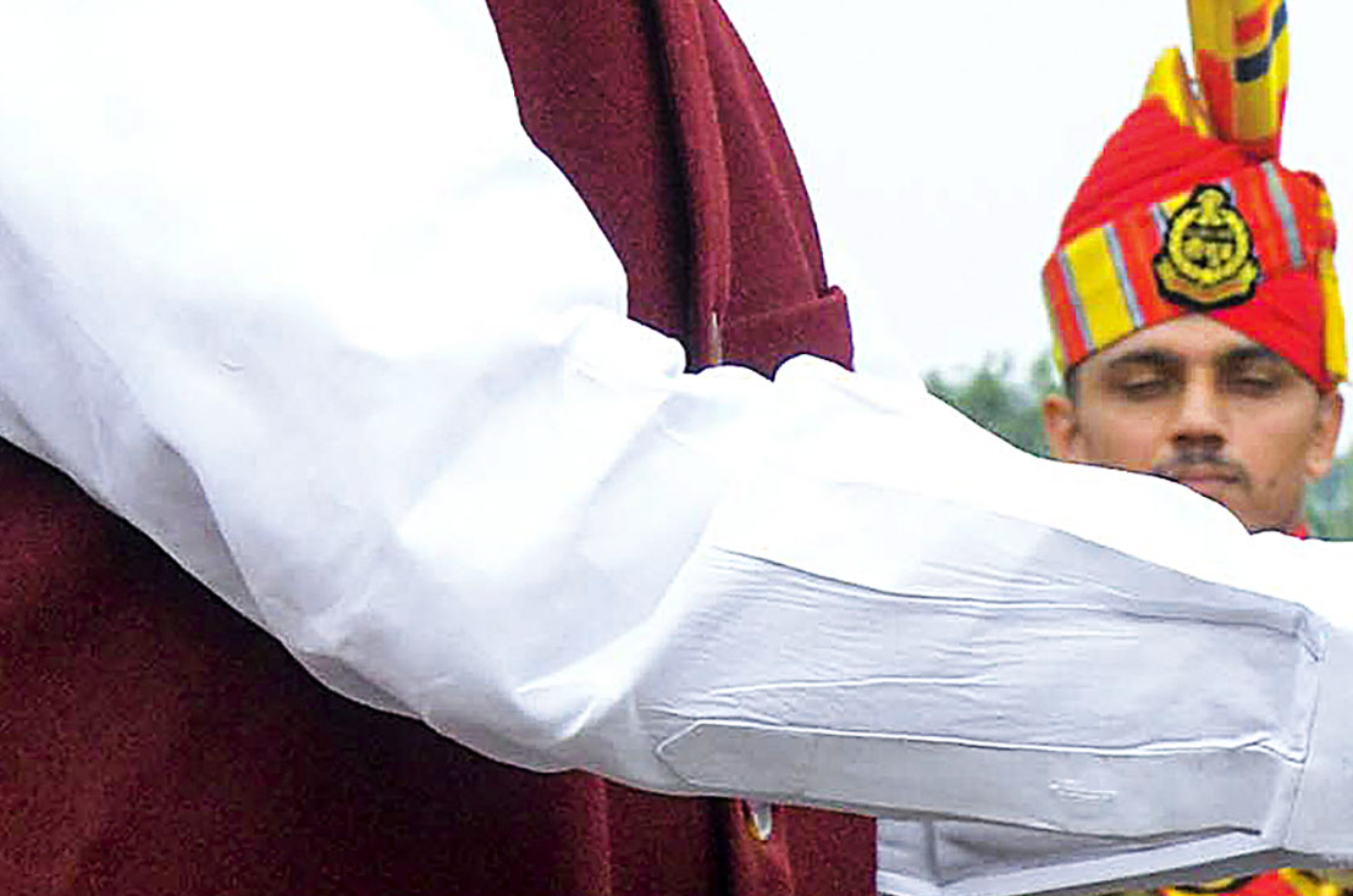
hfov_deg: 6.3
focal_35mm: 325
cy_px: 219
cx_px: 1832
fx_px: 12190
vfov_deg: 4.2
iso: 1600
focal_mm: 50
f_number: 10
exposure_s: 1/500
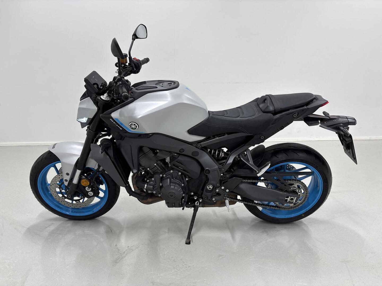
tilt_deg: -14.6
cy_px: 143
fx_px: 287
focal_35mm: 26
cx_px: 191
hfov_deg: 67.3
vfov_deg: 53.1
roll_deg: +0.4
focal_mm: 5.96
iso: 80
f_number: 1.6
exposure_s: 1/122
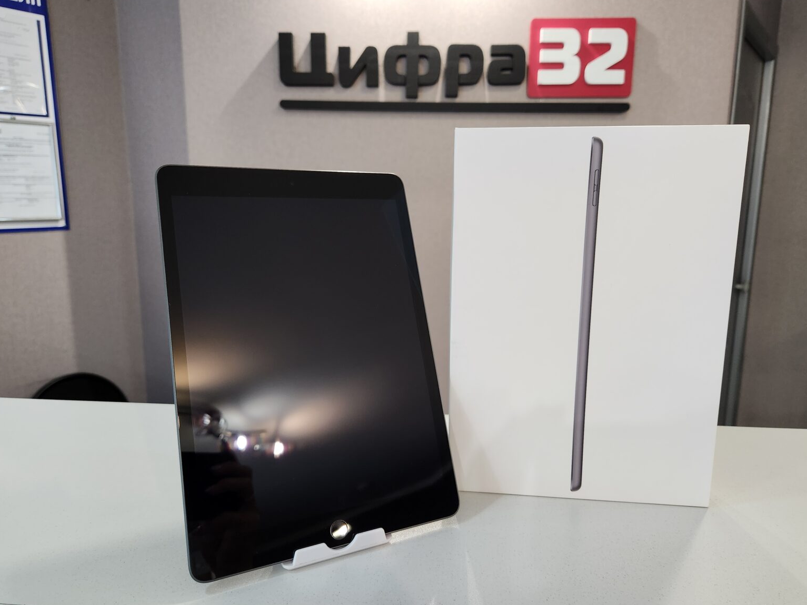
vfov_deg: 56.8
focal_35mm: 24
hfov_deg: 71.6
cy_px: 300
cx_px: 408
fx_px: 560
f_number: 1.8
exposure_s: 1/100
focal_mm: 5.4
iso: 320
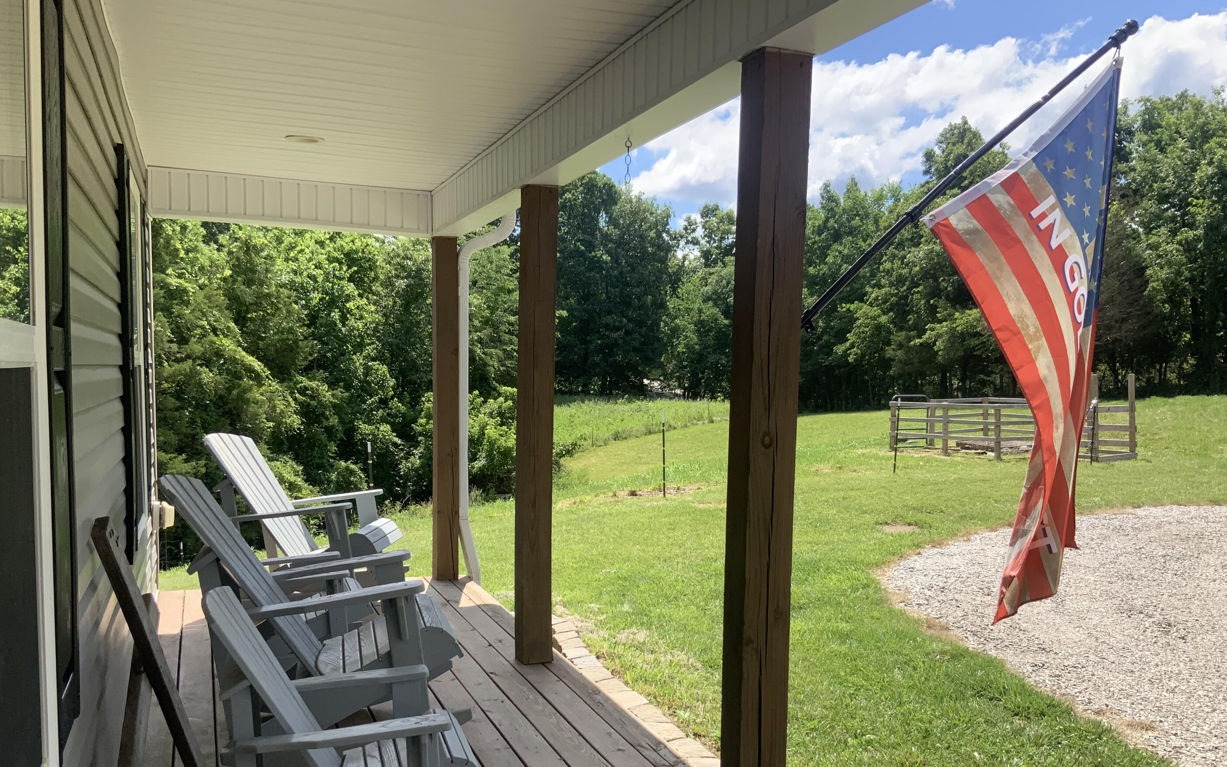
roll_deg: -0.7
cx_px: 615
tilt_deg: -7.2
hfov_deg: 58.1
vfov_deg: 38.0
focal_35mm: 33
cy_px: 487
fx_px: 1104
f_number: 1.8
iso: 16
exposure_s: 1/997
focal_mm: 3
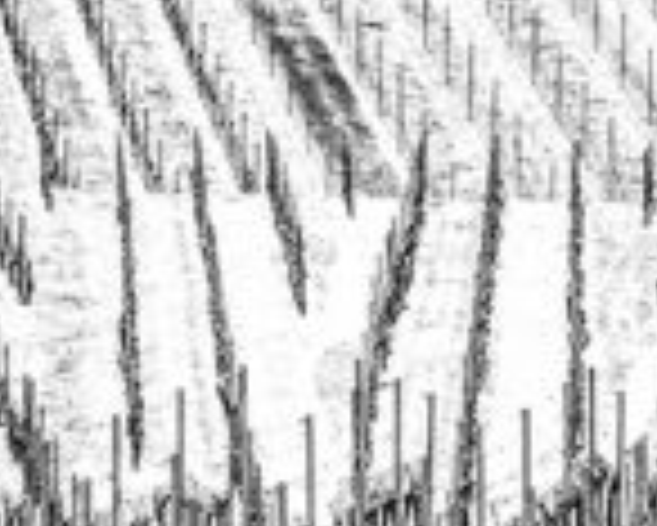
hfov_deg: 4.9
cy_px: 414
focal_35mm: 391
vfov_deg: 4.0
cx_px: 387
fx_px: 7608
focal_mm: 135
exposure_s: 1/500
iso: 200
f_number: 9
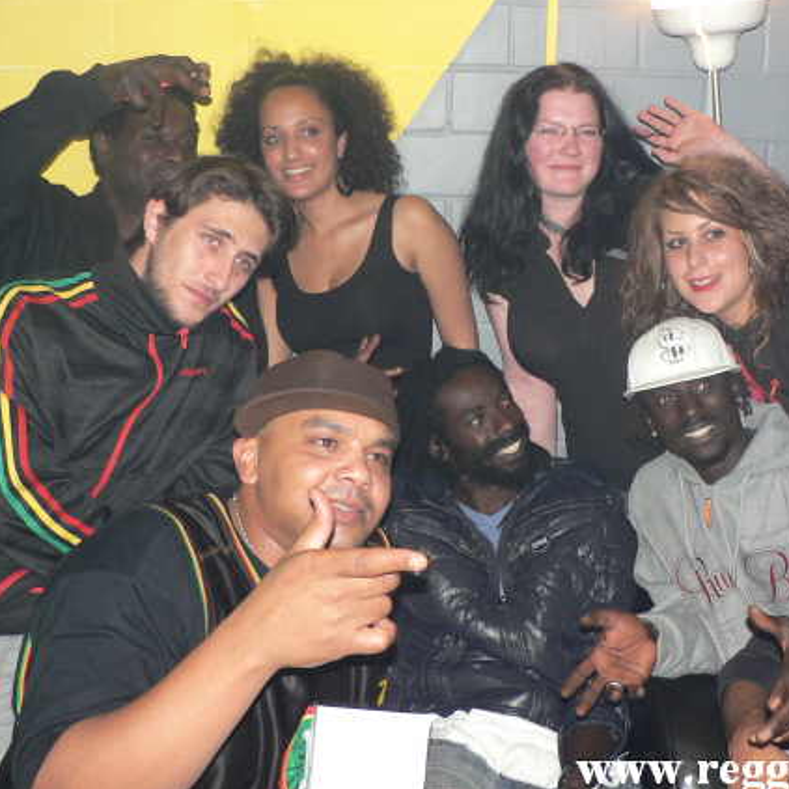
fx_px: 1083
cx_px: 501
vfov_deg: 40.0
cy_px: 393
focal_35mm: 42
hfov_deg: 39.7
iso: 200
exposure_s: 1/60
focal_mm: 6
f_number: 2.8
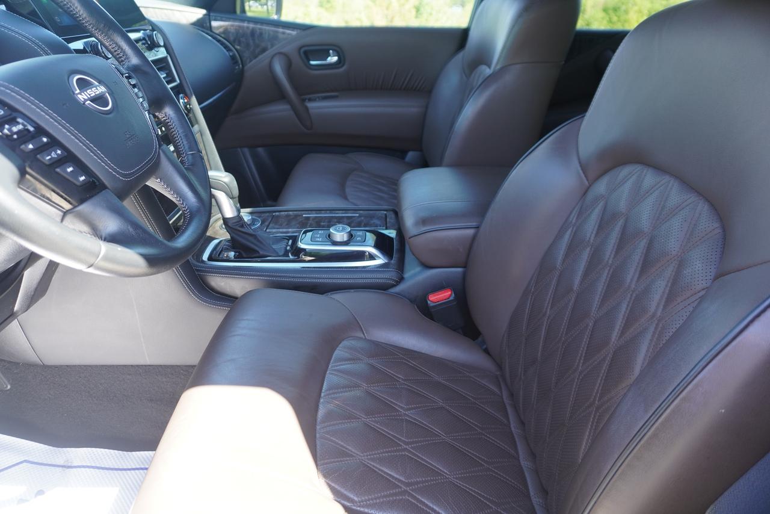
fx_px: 513
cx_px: 385
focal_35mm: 24
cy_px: 257
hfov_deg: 73.7
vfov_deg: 53.2
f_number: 4
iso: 250
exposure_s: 1/60
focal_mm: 16
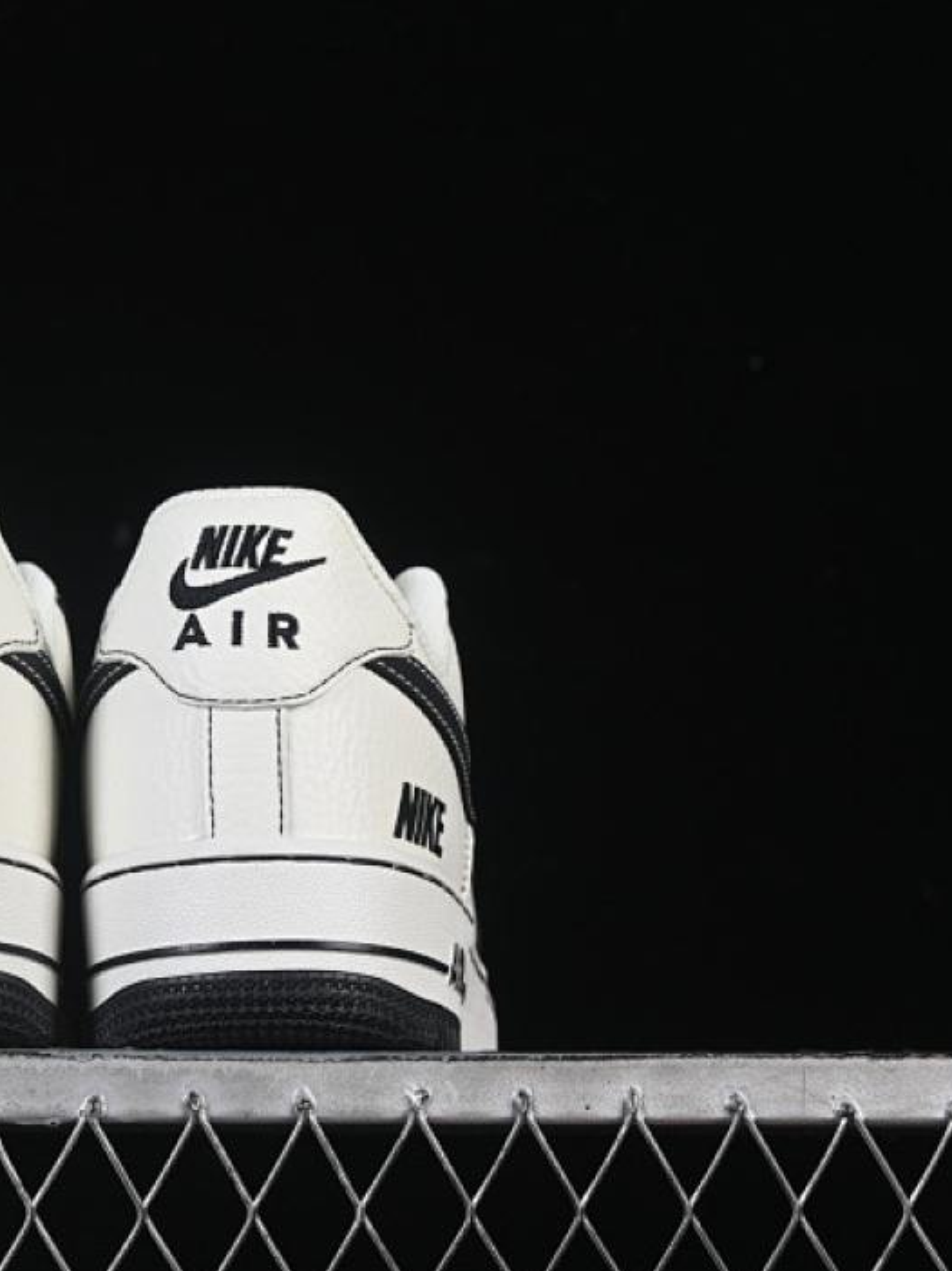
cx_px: 72
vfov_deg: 17.7
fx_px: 4073
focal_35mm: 111
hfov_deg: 13.2
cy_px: 646
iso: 160
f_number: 8
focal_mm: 50
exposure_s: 1/80
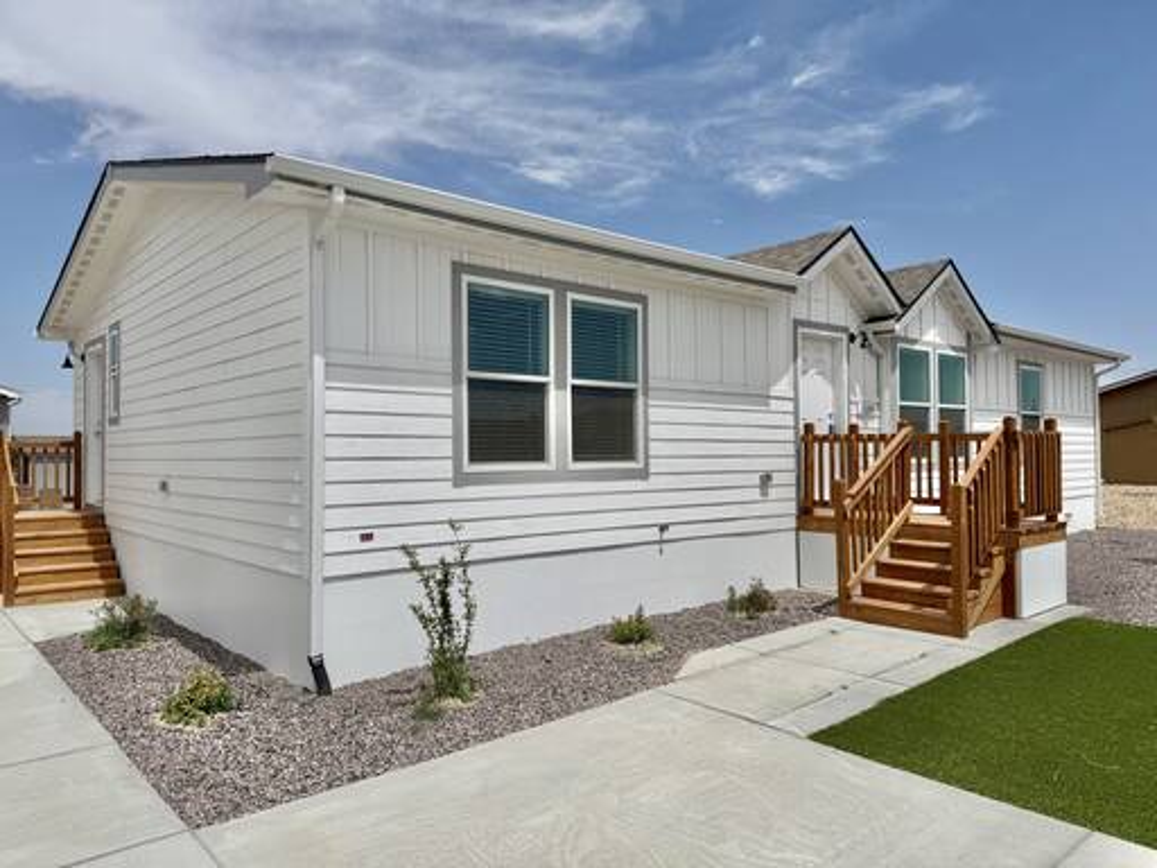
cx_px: 578
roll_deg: +0.4
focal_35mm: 24
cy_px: 434
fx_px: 802
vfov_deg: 56.8
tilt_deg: +2.0
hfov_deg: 71.6
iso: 80
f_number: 1.78
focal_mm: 6.76
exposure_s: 1/10309
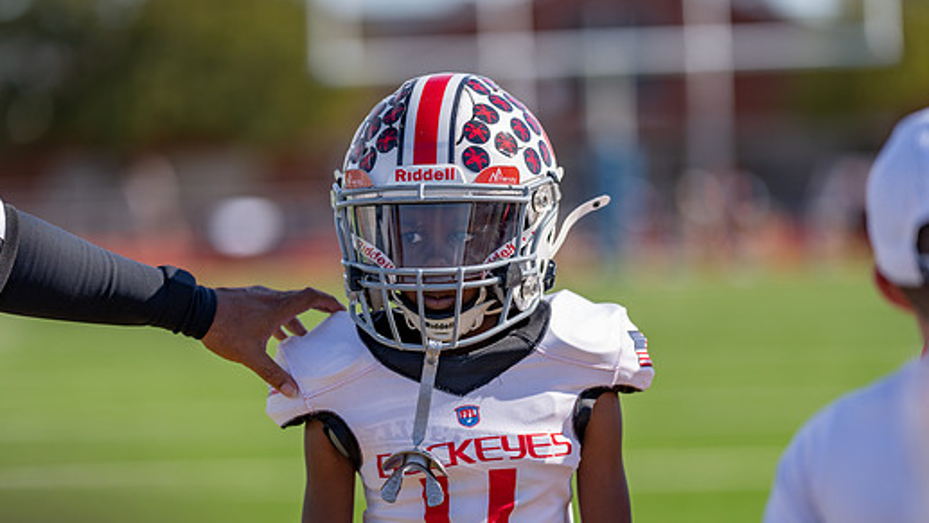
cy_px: 349
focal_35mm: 170
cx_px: 422
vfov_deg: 7.1
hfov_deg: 12.7
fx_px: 4188
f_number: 1.8
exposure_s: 1/4000
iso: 100
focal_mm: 135
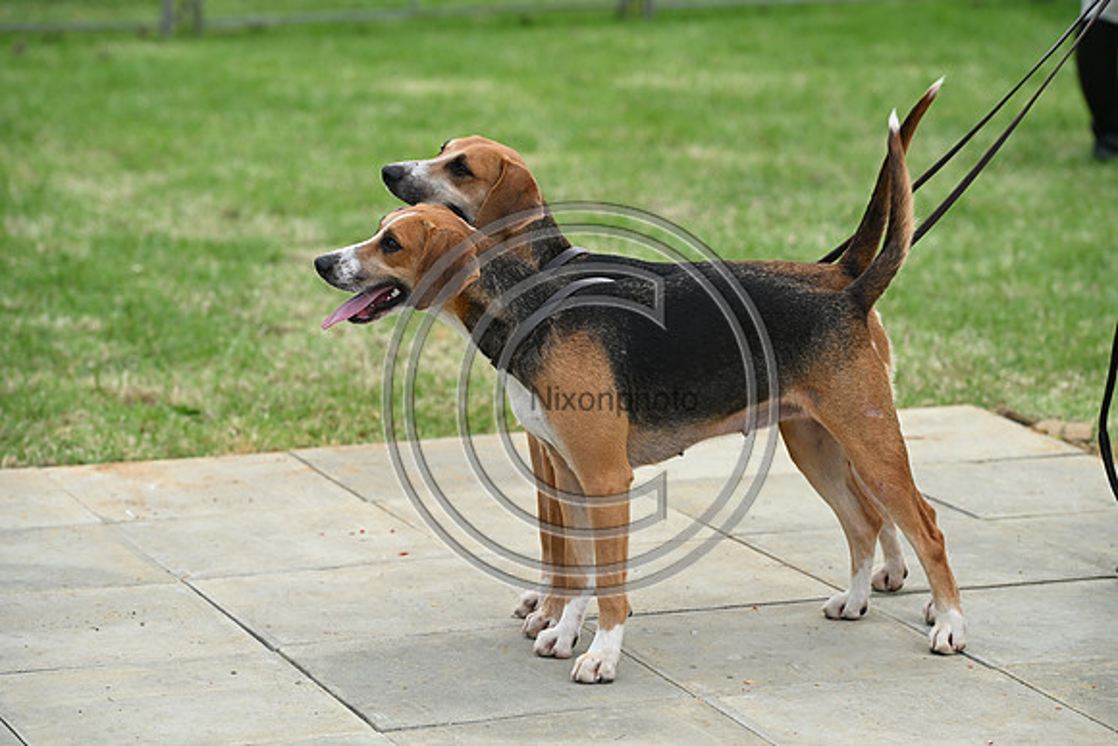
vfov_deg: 11.0
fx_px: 3883
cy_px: 373
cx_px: 559
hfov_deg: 16.4
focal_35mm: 125
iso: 360
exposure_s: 1/1000
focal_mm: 125
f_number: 4.5
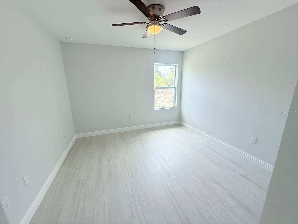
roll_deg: +0.6
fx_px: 121
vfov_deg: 85.7
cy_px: 112
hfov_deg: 102.1
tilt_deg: -13.9
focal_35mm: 14
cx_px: 149
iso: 64
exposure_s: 1/120
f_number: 2.2
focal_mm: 2.22
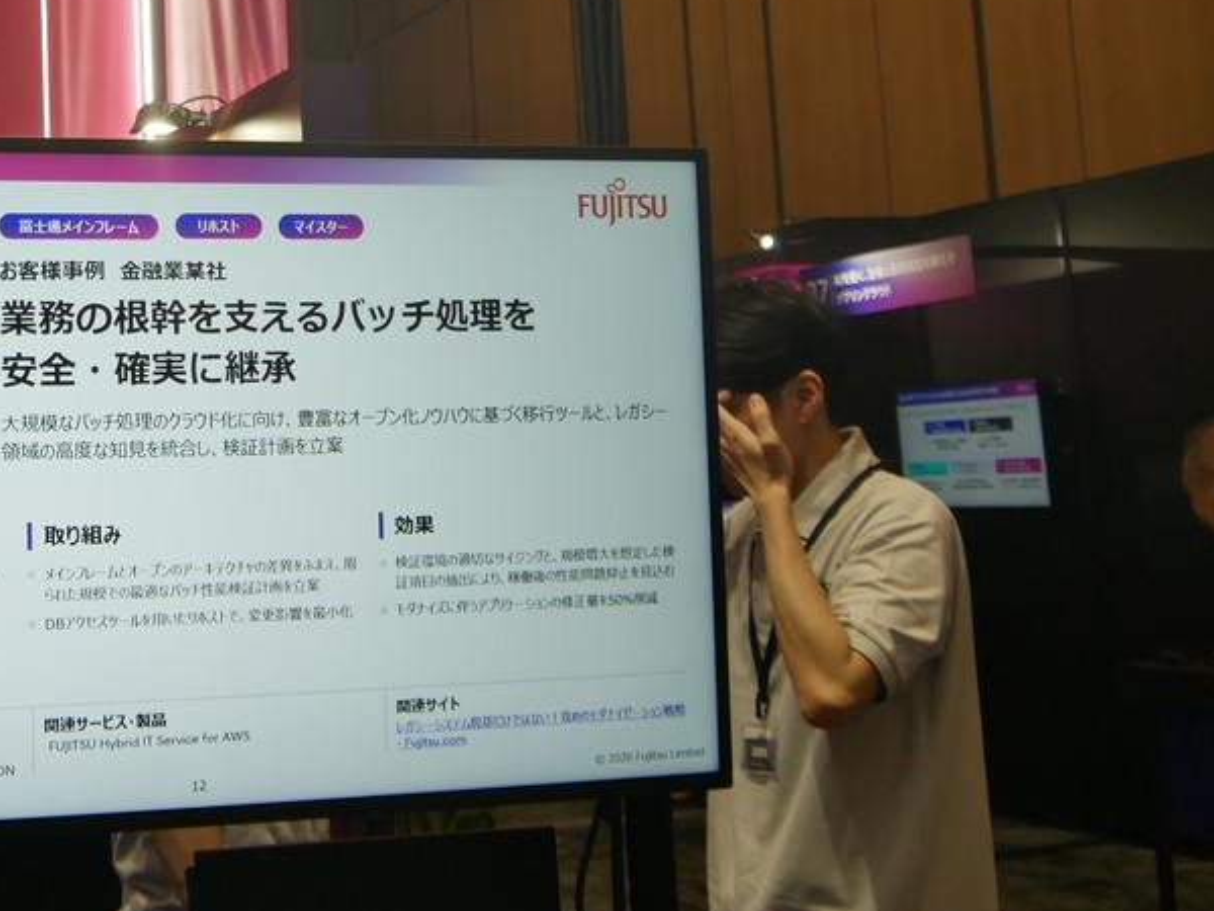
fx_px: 1964
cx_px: 6
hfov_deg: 31.8
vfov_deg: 25.8
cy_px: 233
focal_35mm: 56
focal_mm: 14
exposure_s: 1/125
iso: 200
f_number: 3.5
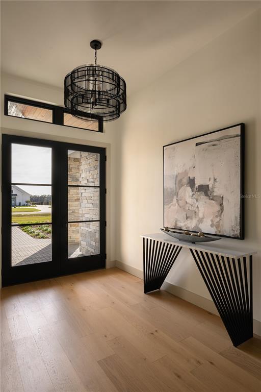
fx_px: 223
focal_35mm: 20
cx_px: 130
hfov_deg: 60.7
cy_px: 196
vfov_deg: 82.6
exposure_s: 1/40
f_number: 8
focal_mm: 20.5
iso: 640
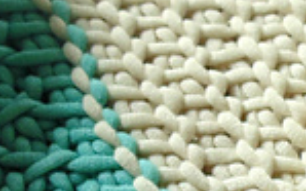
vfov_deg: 10.6
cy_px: 148
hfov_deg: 15.7
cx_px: 448
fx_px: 1025
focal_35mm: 123
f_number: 3.2
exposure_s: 1/100
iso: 80
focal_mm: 4.8
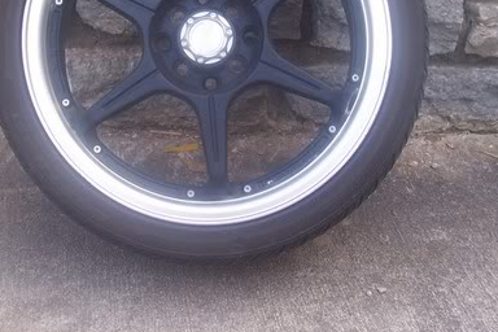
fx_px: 816
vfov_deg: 22.5
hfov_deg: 33.9
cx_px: 206
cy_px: 38
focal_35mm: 59
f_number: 2.7
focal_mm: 5.6
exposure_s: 1/90
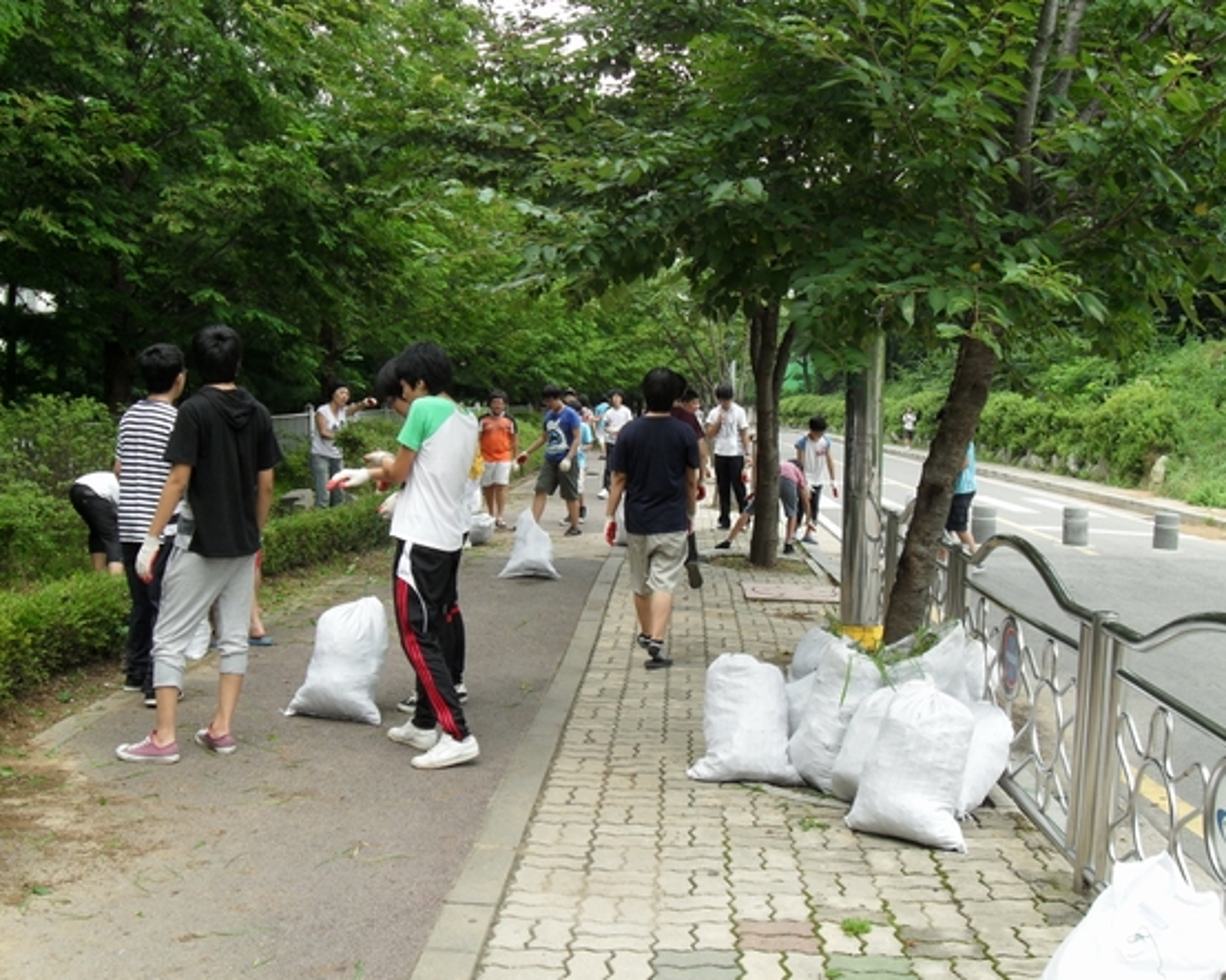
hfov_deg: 49.1
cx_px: 642
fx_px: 1342
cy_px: 487
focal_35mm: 37
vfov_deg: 40.1
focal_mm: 6.3
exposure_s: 1/180
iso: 80
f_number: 3.6
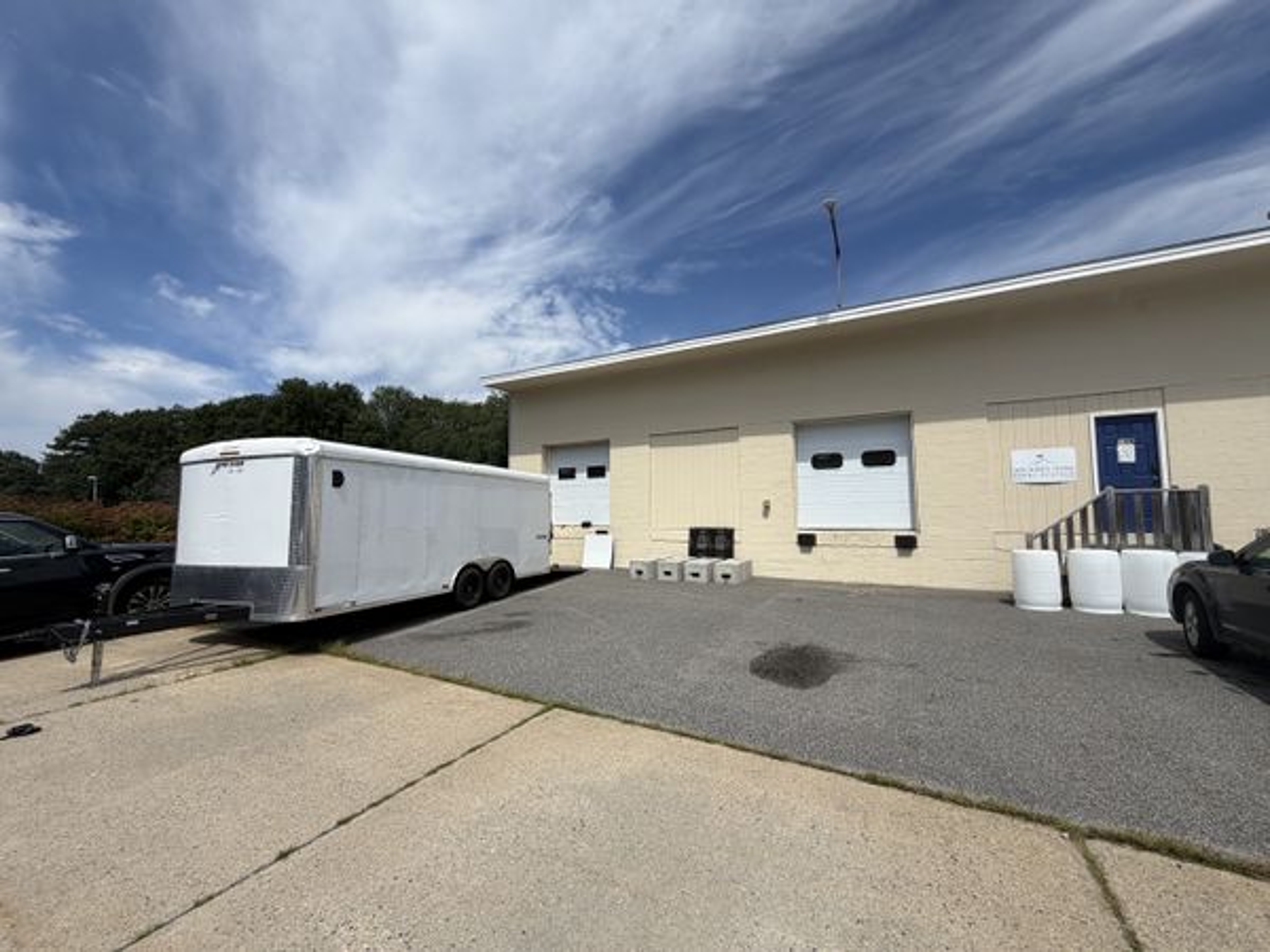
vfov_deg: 85.7
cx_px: 635
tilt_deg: +3.9
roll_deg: +0.6
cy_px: 476
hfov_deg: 102.1
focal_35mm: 14
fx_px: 514
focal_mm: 2.22
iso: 20
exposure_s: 1/1534
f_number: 2.2
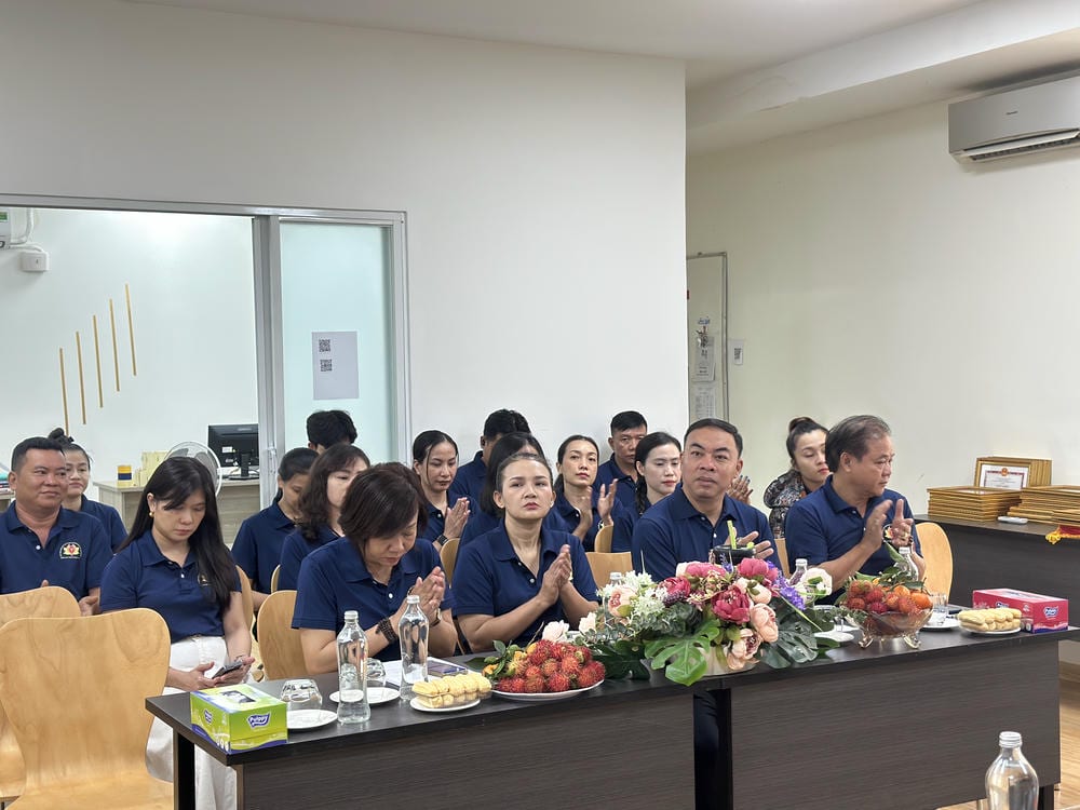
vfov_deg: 30.3
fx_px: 1498
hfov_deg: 39.7
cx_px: 540
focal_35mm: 48
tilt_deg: -0.6
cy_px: 405
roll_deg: +0.5
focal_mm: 6.86
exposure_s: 1/101
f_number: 1.78
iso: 125
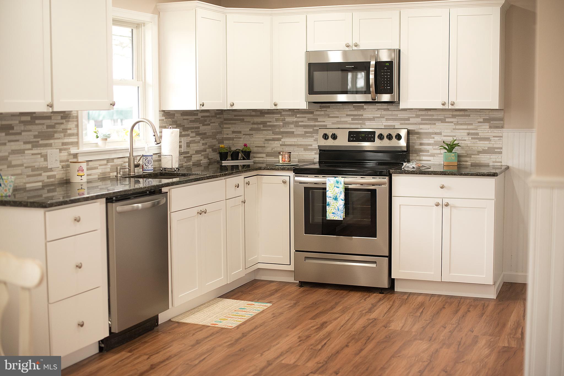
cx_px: 282
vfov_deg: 27.0
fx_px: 784
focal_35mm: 50
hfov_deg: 39.6
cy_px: 188
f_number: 2.2
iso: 1250
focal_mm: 50
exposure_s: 1/320
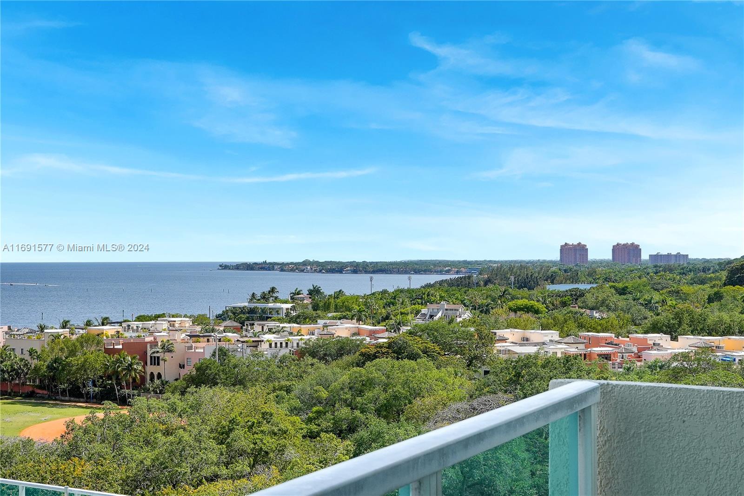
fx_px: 992
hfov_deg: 41.1
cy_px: 248
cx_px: 372
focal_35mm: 48
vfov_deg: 28.1
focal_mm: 32.5
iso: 320
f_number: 10
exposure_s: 1/2500
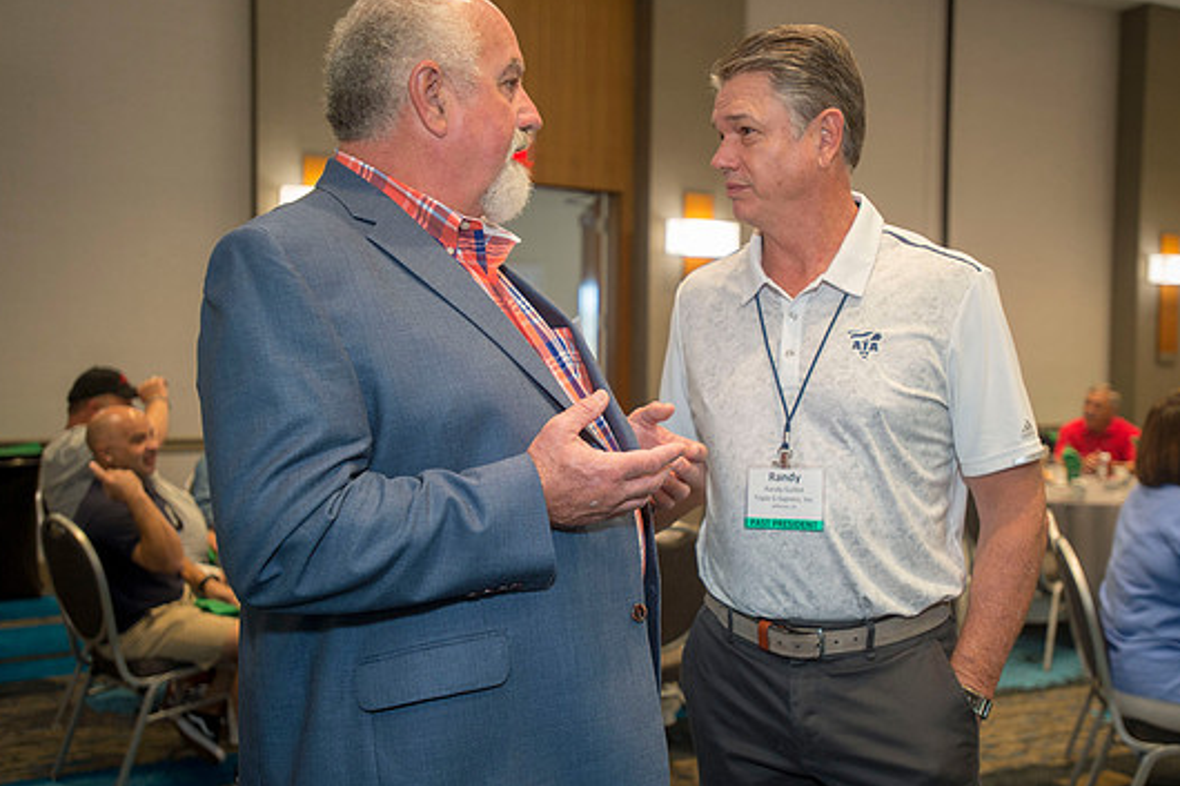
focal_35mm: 35
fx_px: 1147
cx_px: 630
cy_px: 399
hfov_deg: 54.4
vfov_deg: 37.8
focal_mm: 32
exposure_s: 1/160
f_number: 2.8
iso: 1600
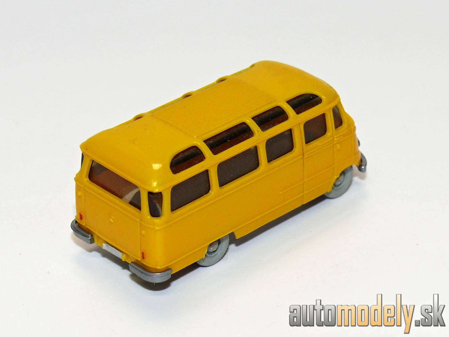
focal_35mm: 125
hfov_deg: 15.8
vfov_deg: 11.9
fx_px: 1621
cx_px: 224
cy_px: 168
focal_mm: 14.8
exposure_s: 1/30
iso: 100
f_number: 4
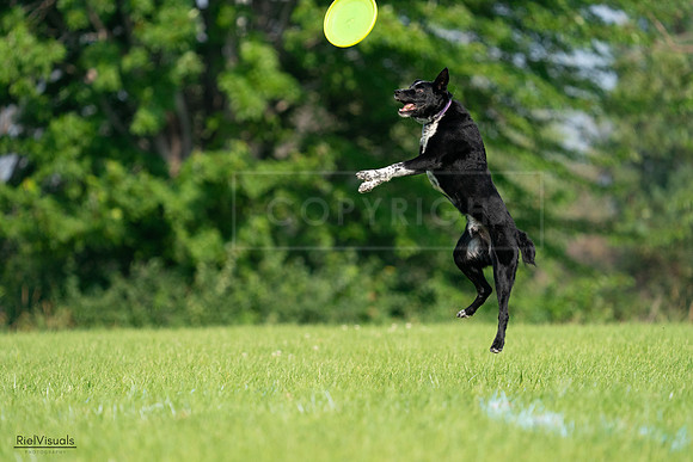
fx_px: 7701
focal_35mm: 400
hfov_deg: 5.2
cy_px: 231
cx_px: 346
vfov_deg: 3.4
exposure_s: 1/4000
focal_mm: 400
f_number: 6.3
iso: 1600
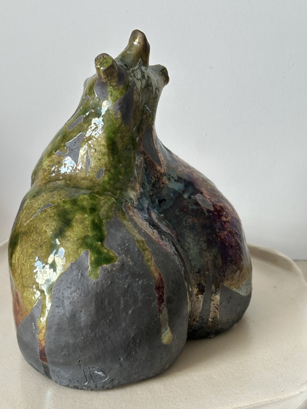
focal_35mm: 49
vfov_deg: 38.9
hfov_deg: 29.7
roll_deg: +0.4
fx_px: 579
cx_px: 151
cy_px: 202
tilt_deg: -18.3
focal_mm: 6.86
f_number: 1.78
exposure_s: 1/121
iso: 80
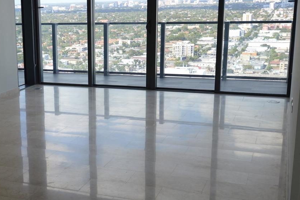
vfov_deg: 23.8
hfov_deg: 33.8
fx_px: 475
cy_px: 117
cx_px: 52
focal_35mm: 57
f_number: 3.5
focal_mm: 20
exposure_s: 1/640
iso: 400
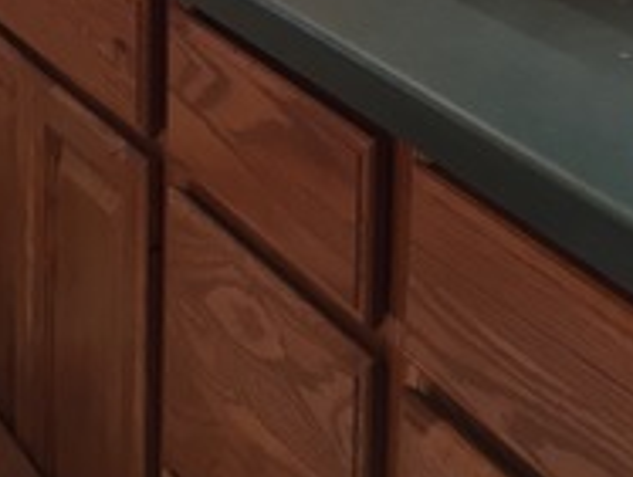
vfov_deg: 13.8
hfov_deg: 19.1
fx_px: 1814
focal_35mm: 99
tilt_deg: -6.2
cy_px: -304
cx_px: 667
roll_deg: -2.7
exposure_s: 1/30
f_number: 2.2
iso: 64
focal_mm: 4.15
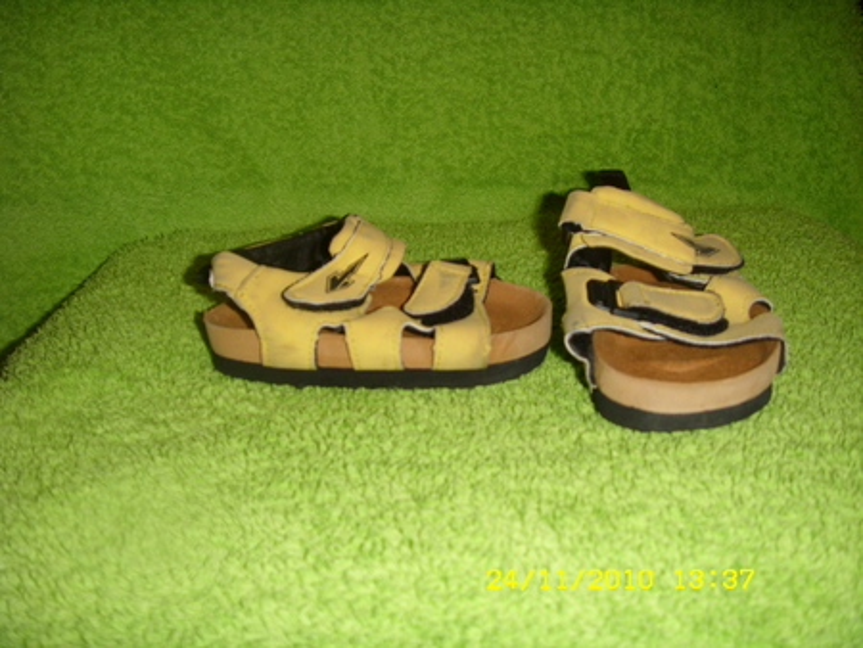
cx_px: 432
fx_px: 773
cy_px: 324
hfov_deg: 58.3
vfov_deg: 45.5
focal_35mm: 31
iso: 50
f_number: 3.5
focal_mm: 6.3
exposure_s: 1/30
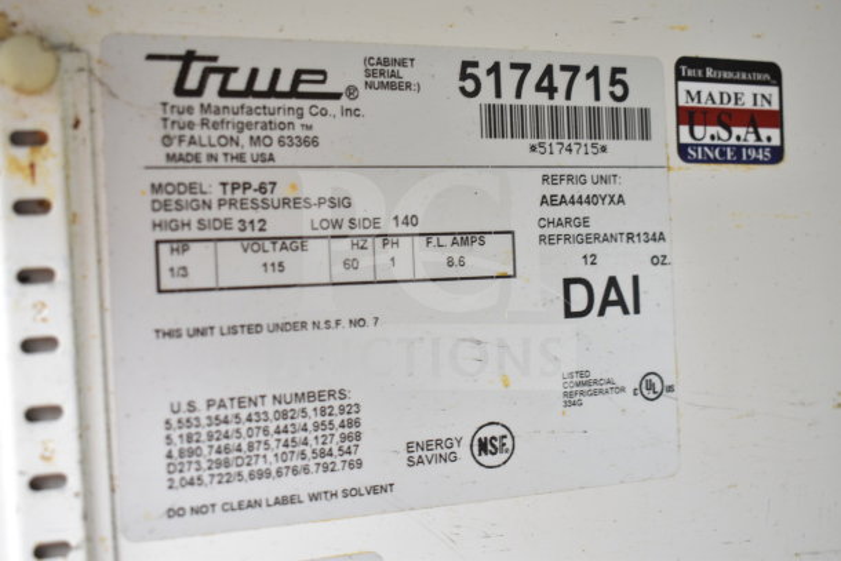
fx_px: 1051
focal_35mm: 45
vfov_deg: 29.9
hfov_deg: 43.6
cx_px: 420
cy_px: 280
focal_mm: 30
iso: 280
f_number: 4.2
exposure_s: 1/50
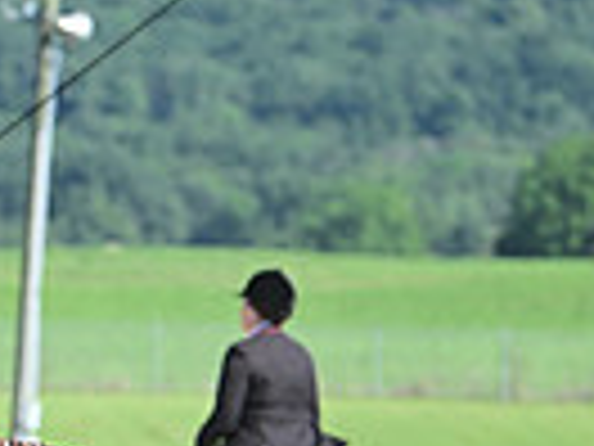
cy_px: 462
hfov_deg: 3.8
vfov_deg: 2.9
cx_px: -400
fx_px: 8820
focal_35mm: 514
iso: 125
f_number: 4.5
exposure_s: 1/778
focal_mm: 122
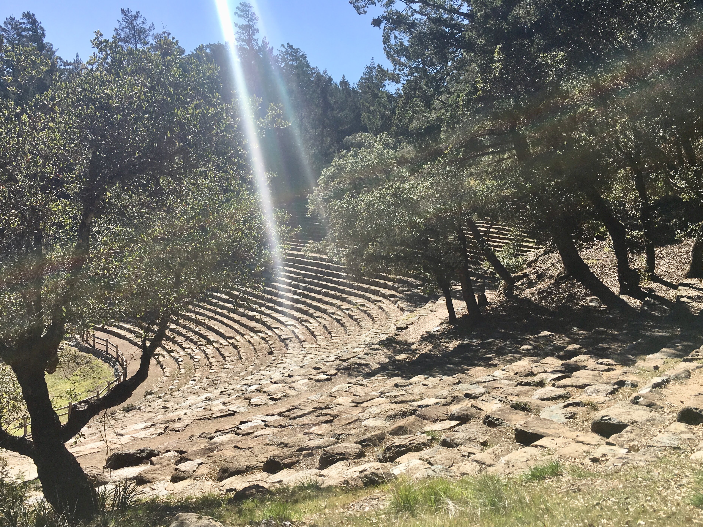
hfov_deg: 58.3
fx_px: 630
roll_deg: -0.9
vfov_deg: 45.4
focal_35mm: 31
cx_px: 341
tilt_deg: -8.8
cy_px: 269
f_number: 2.2
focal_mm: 4.15
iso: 25
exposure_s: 1/1789
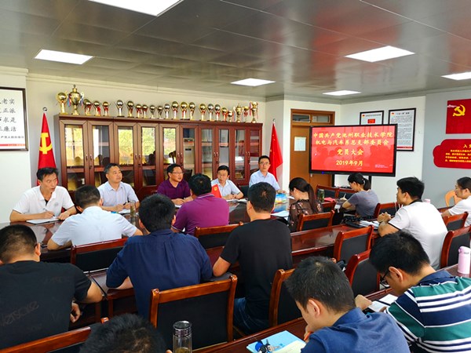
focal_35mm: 27
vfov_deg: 51.4
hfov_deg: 65.3
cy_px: 176
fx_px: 367
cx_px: 236
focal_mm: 3.95
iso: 200
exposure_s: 1/33.3
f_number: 1.8
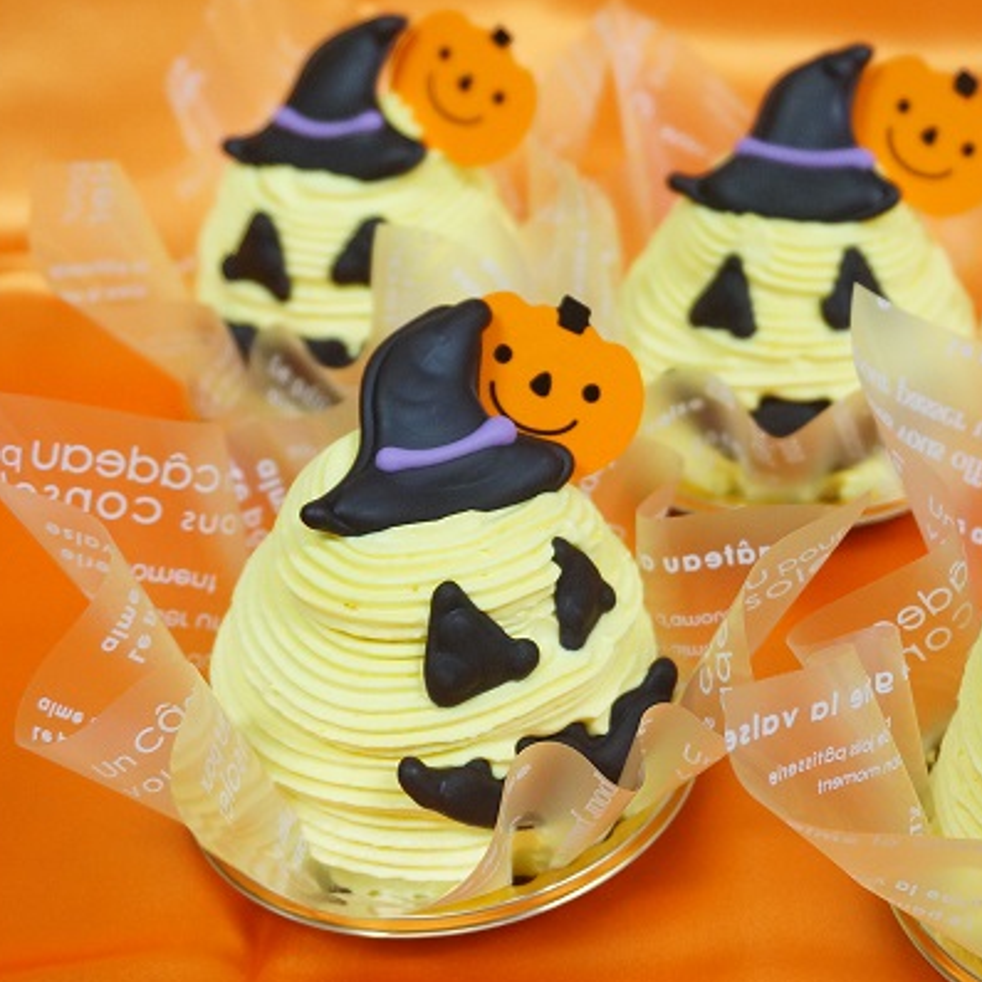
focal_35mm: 64
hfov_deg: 26.3
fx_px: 2047
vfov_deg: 27.0
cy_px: 537
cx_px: 835
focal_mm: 27
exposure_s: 1/60
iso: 1250
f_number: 4.5
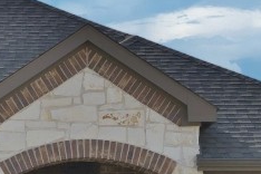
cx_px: -50
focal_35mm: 148
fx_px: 1073
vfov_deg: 9.2
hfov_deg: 13.5
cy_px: 176
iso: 200
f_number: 11
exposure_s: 1/500
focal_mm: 30
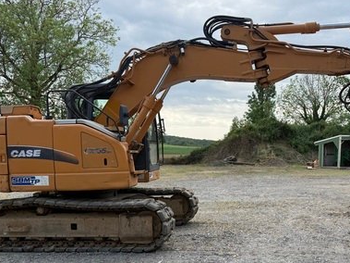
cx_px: 220
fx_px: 384
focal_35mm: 38
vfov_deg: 37.3
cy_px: 175
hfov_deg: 48.5
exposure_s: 1/1949
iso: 80
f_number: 1.78
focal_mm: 6.76
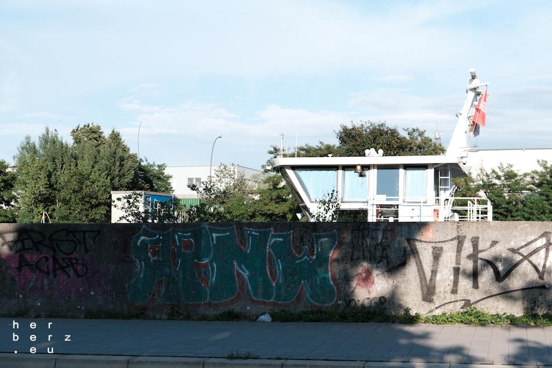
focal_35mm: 56
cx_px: 276
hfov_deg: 35.6
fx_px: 858
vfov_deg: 24.2
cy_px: 184
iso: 160
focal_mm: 37
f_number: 5
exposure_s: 1/420
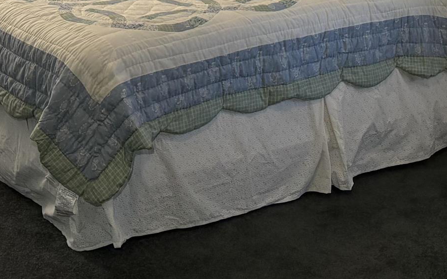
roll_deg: +1.8
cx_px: 148
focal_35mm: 94
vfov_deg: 13.1
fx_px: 1145
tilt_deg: -4.7
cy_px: -156
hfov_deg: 22.0
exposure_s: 1/182
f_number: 1.6
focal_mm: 5.96
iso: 125
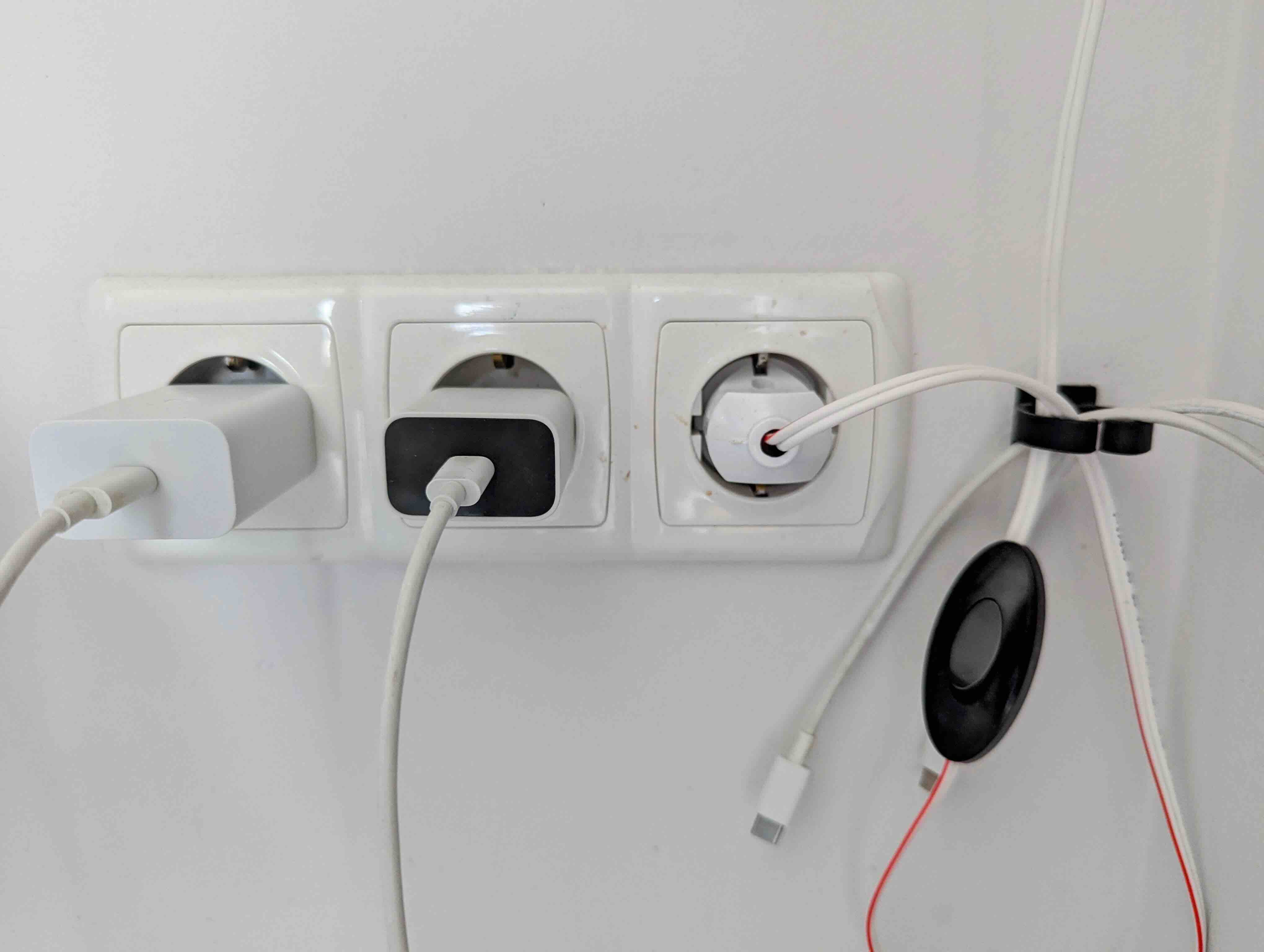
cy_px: 476
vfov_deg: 56.9
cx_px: 632
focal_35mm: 24
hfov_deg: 71.5
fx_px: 878
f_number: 1.9
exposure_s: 1/147
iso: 395
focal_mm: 6.8
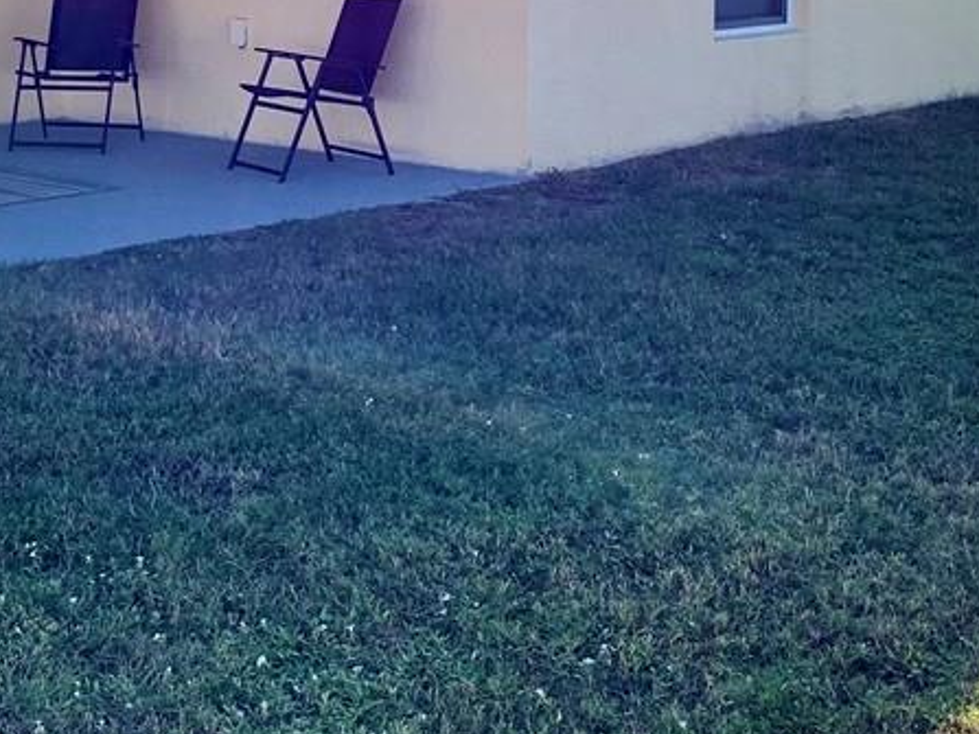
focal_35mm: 71
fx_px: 2007
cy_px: 96
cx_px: 272
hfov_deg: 27.1
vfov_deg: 20.4
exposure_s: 1/364
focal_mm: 3.3
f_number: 2.4
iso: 25
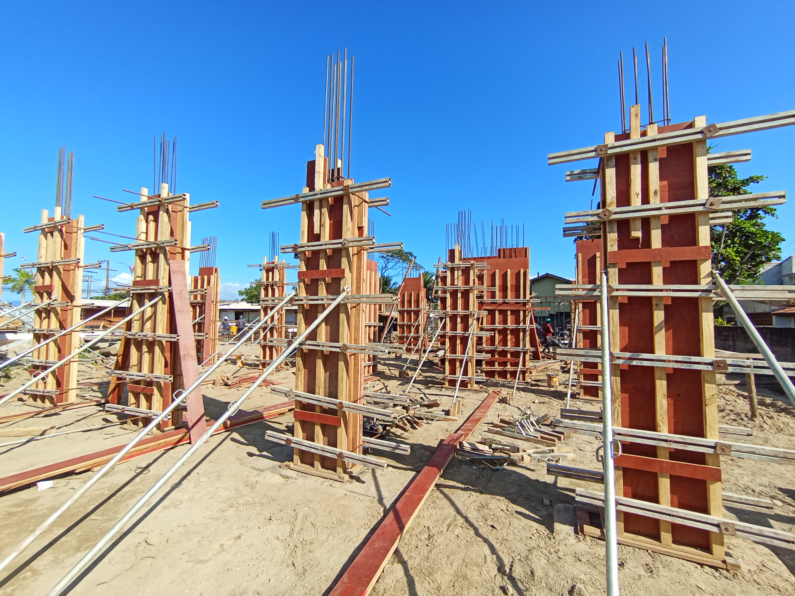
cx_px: 398
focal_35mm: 16
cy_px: 298
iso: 51
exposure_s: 1/1153
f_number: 2.2
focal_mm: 1.65
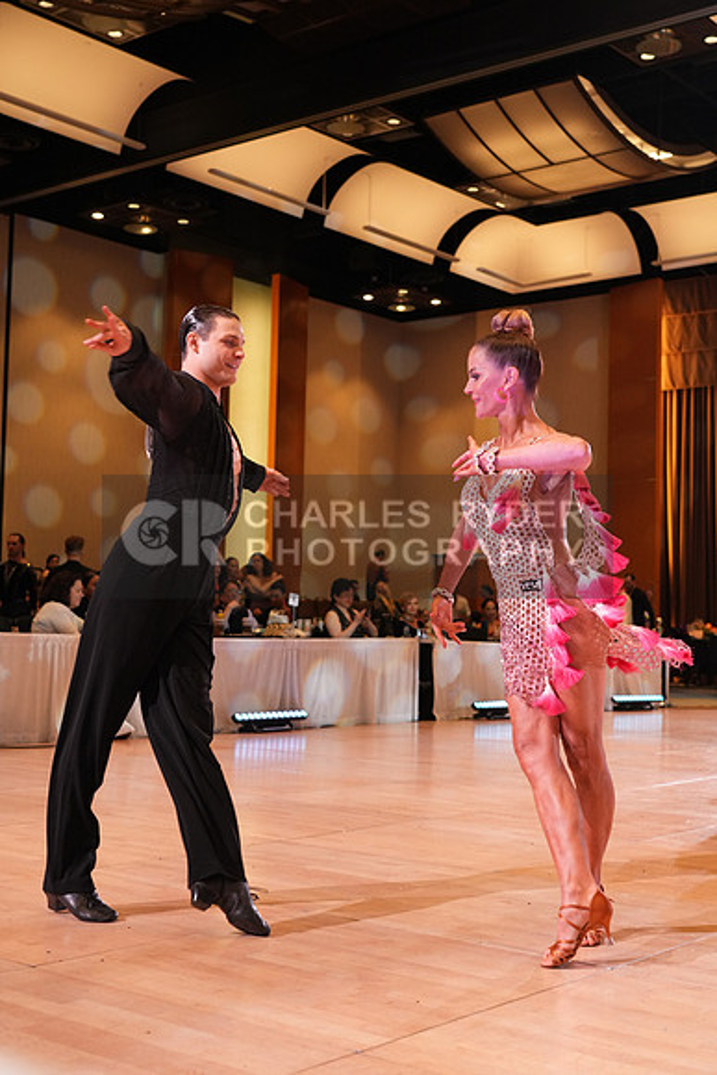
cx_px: 358
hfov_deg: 29.3
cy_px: 538
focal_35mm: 46
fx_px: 1373
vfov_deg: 42.7
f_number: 4.5
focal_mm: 46
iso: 2500
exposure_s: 1/250
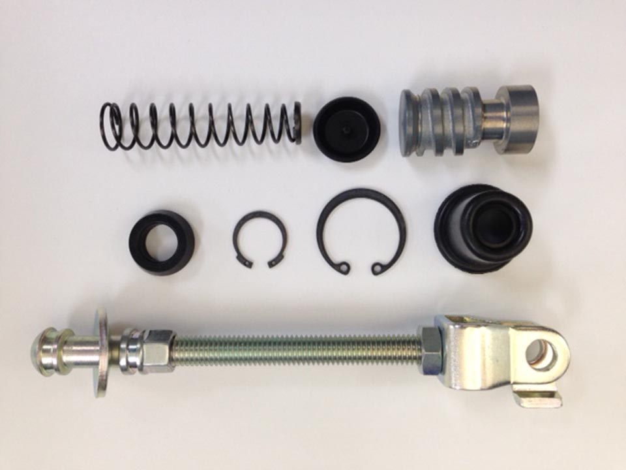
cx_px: 313
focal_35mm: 33
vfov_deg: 42.9
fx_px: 597
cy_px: 235
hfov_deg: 55.4
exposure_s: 1/40
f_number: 2.4
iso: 64
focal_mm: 4.12
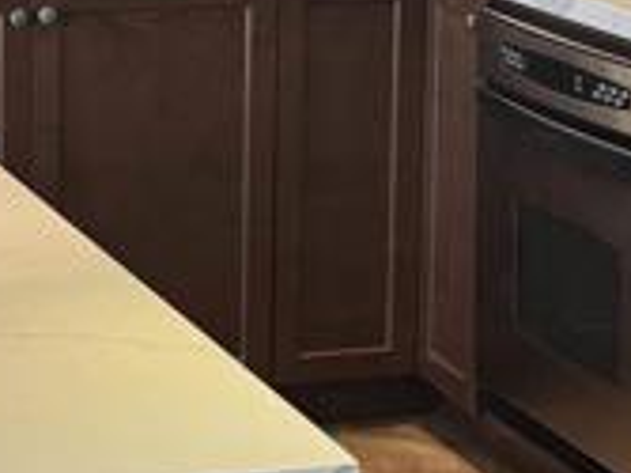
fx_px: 2678
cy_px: 182
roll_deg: -0.2
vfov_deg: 10.1
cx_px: 249
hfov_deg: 13.4
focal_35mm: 147
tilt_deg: -12.3
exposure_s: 1/120
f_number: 1.78
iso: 125
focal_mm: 6.76
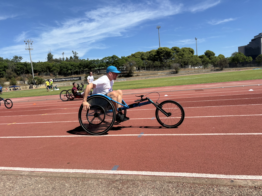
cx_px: 131
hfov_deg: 67.3
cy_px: 98
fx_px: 197
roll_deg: +6.1
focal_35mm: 26
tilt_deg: -6.2
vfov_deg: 53.1
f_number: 1.6
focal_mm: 5.96
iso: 50
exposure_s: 1/4425
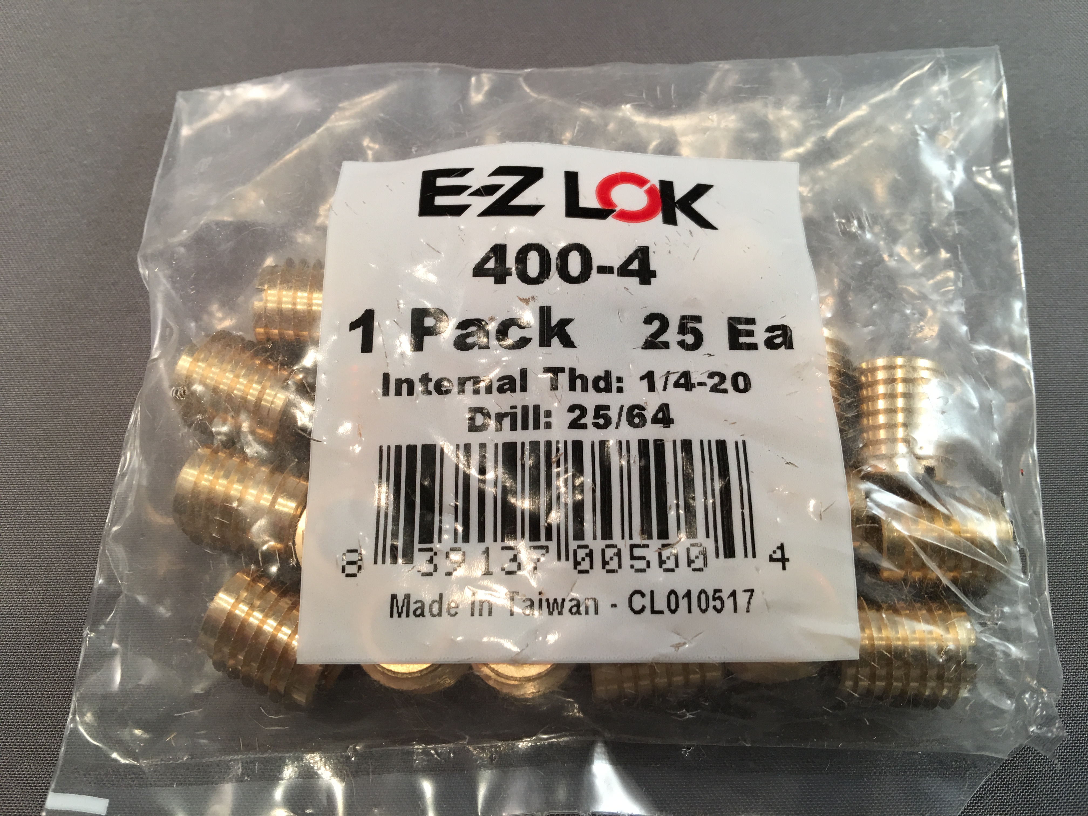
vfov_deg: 48.2
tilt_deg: -71.8
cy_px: 408
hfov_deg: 61.7
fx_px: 911
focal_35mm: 29
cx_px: 544
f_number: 2.2
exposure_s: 1/15
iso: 25
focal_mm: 4.15
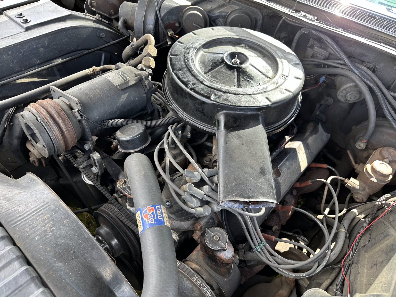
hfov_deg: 71.6
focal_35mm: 24
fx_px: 275
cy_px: 148
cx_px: 198
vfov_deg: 56.8
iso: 64
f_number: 1.78
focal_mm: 6.86
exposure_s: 1/121
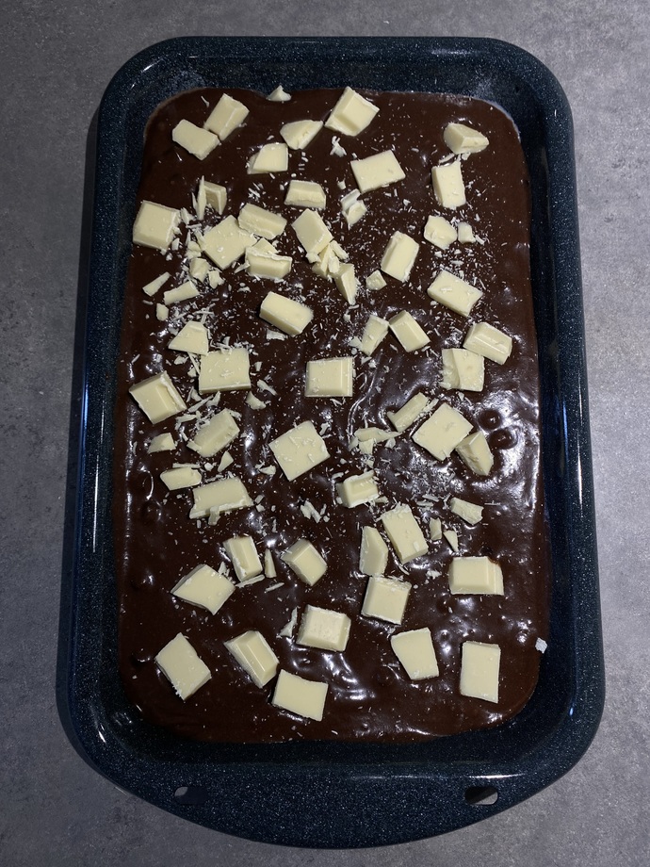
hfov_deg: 53.1
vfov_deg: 67.3
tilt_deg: -81.3
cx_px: 325
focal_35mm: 26
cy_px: 434
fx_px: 651
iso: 40
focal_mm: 4.25
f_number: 1.8
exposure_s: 1/120
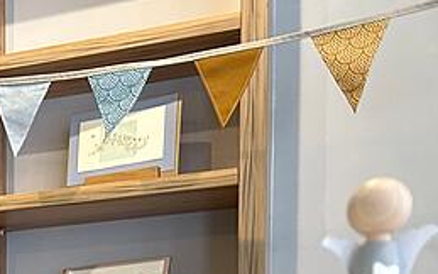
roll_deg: +1.4
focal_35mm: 85
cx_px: -183
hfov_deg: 21.2
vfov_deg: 13.6
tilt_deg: -3.8
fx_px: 1015
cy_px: 504
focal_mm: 5.7
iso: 125
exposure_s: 1/100
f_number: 1.5
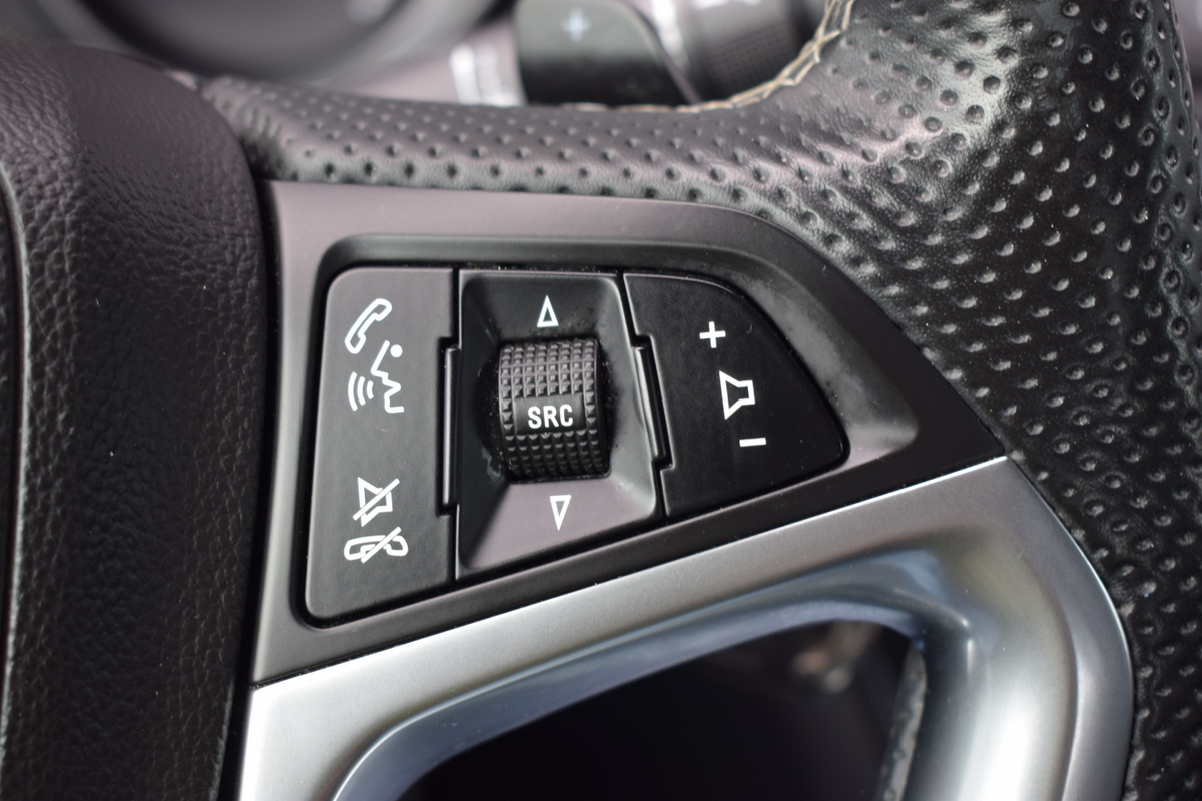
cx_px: 601
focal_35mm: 57
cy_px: 400
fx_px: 1903
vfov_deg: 23.8
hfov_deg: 35.1
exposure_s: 1/100
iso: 400
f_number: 5
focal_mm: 38
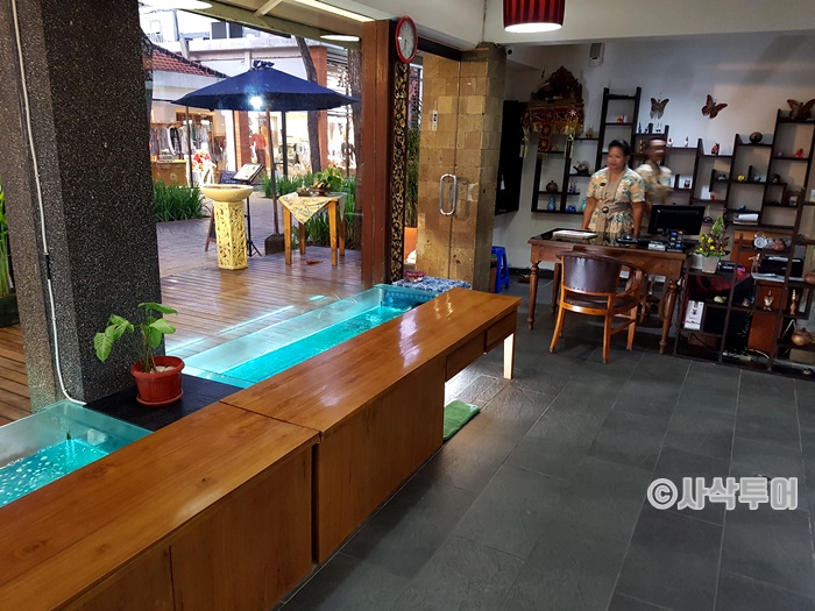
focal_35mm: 26
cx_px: 408
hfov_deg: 67.3
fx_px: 612
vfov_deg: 53.1
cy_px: 306
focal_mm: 4.2
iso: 200
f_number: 1.7
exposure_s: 1/10
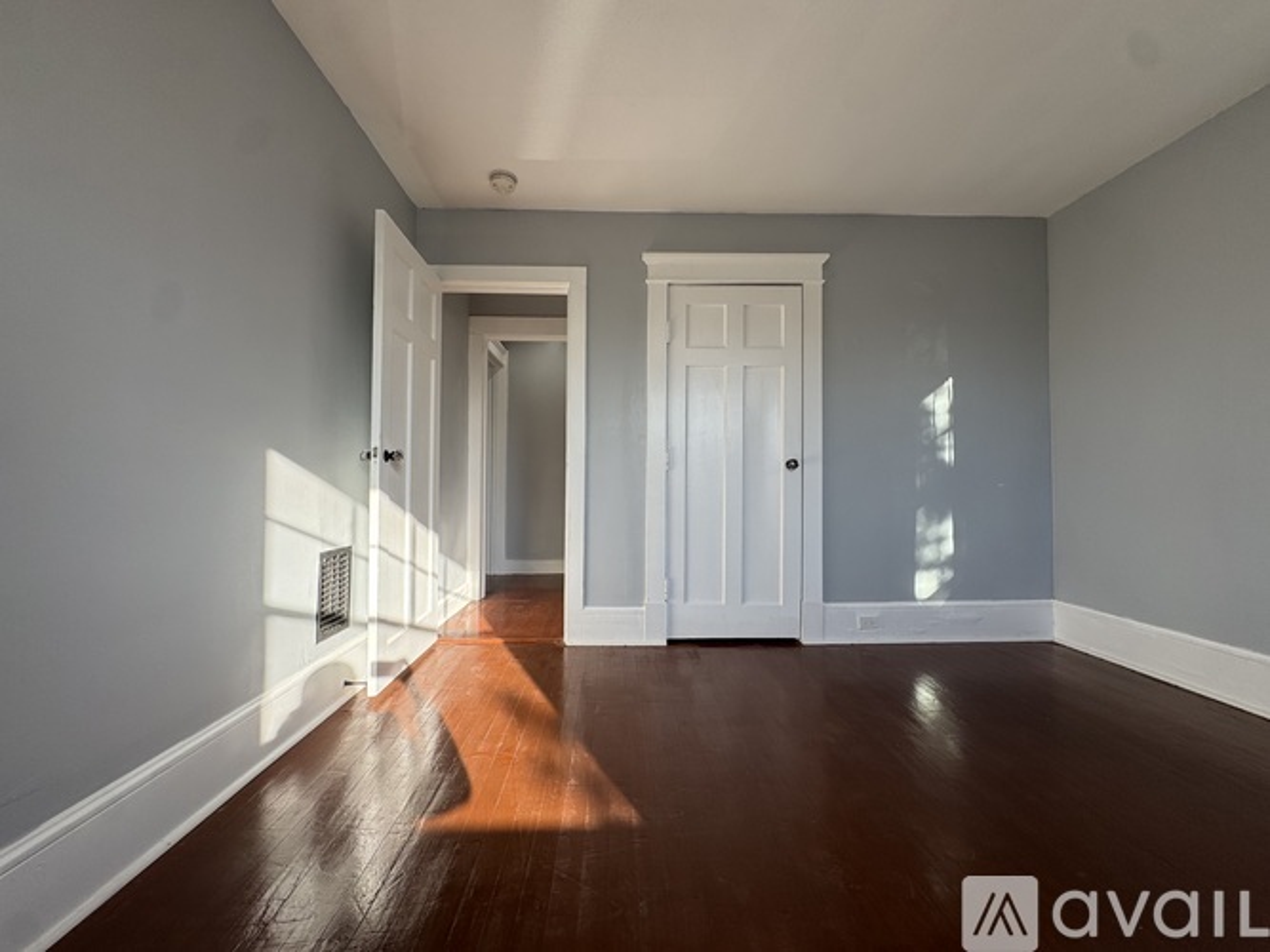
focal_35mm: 14
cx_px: 635
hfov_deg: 102.1
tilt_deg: +0.3
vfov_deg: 85.7
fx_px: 514
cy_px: 476
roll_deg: +0.1
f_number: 2.2
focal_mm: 2.22
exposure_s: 1/192
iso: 40
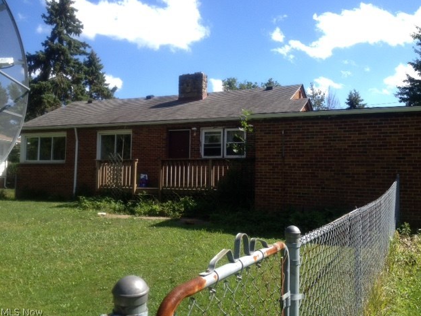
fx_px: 438
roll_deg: +0.5
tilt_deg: +3.7
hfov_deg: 51.3
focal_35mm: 36
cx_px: 215
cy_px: 157
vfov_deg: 39.7
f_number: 2.4
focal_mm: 4.28
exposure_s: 1/1151
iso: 64
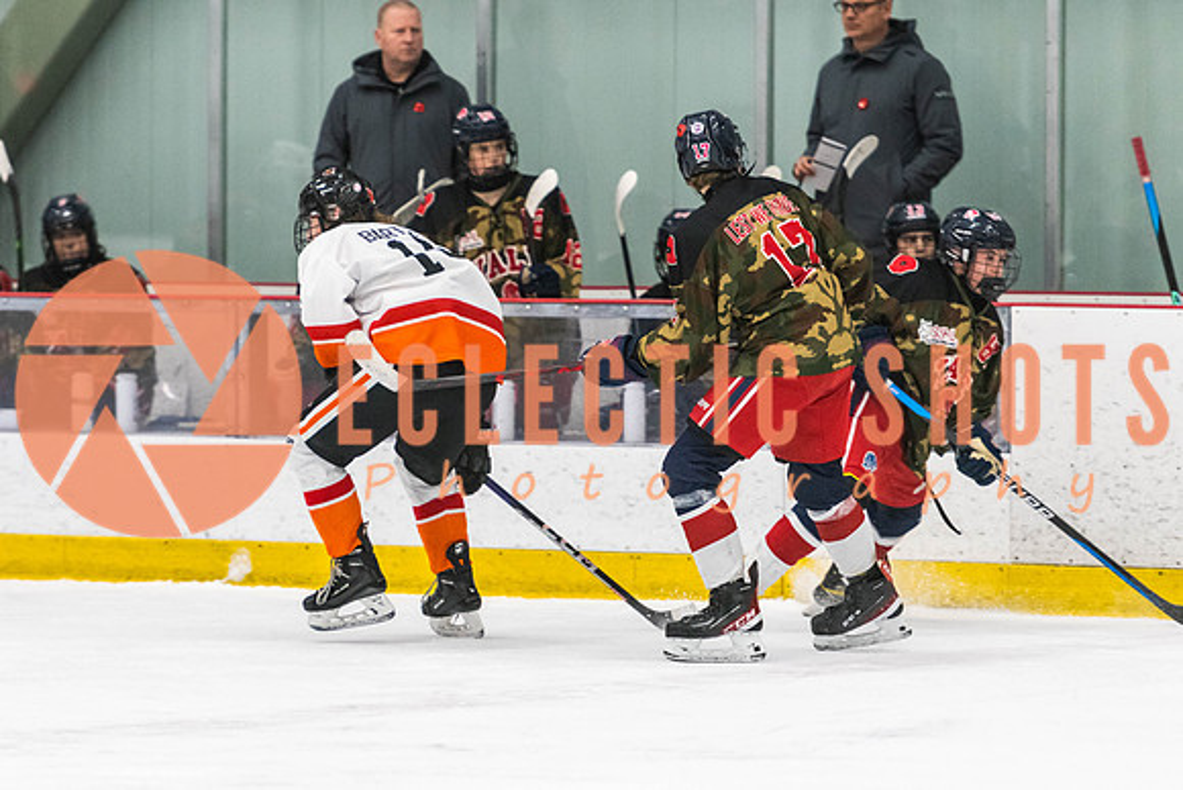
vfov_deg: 5.0
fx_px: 9081
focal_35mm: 276
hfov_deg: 7.5
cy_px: 412
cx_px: 459
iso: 1600
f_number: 2.8
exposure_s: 1/640
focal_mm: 180
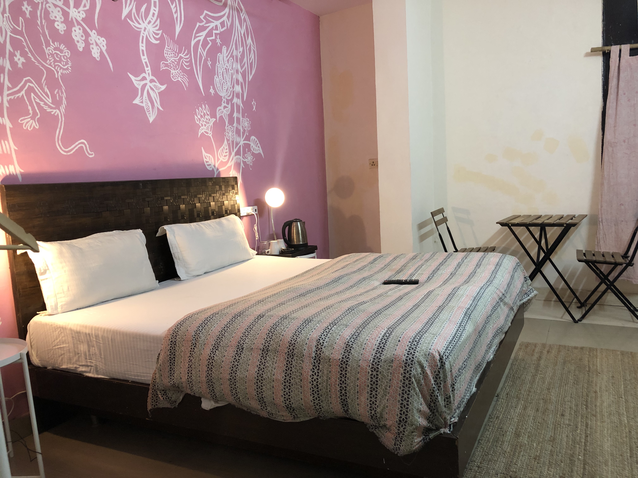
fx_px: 516
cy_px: 239
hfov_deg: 63.4
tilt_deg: -6.5
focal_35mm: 28
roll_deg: +3.5
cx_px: 319
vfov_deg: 49.7
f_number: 1.8
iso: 64
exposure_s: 1/17
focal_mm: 4
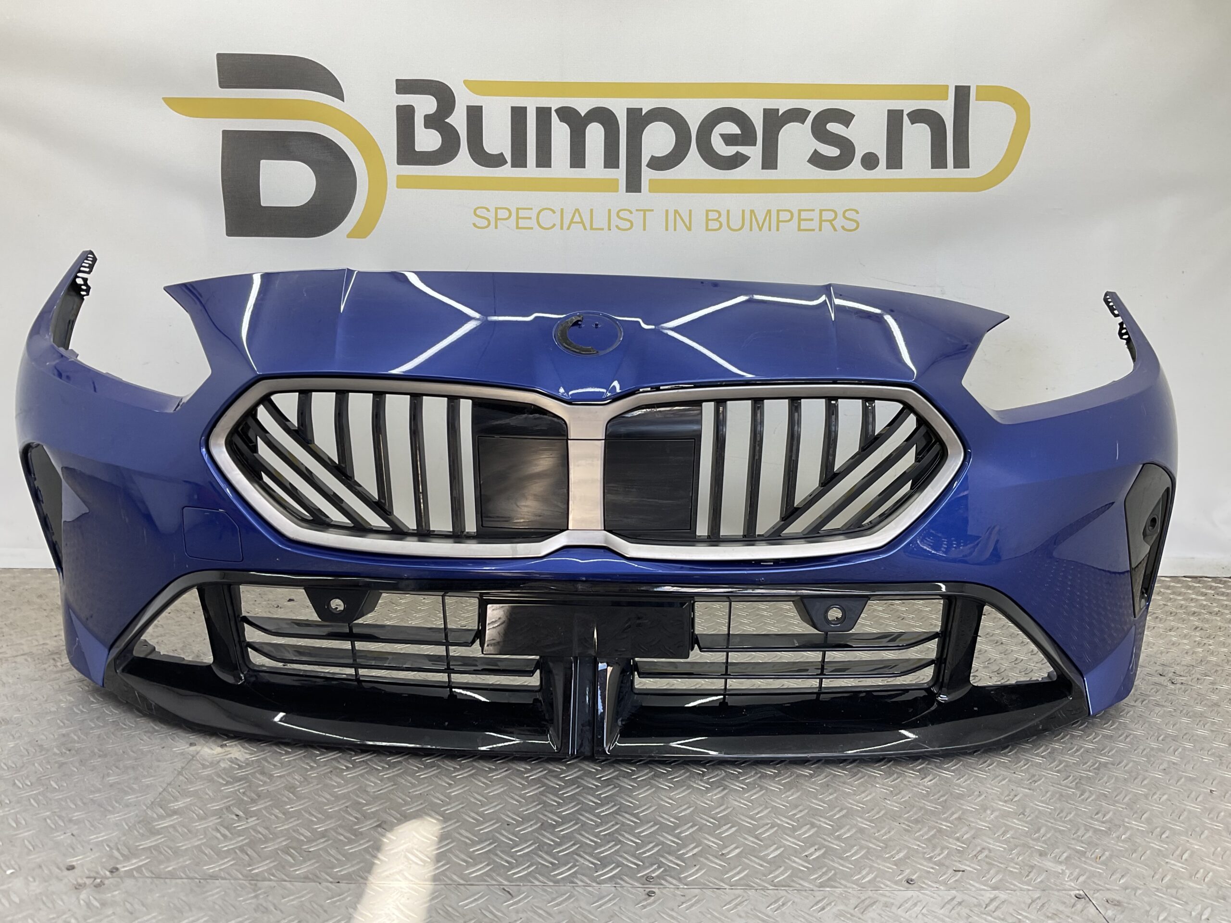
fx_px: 1031
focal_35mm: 29
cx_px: 616
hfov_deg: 61.7
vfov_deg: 48.2
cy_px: 462
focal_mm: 3
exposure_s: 1/101
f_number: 1.8
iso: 16
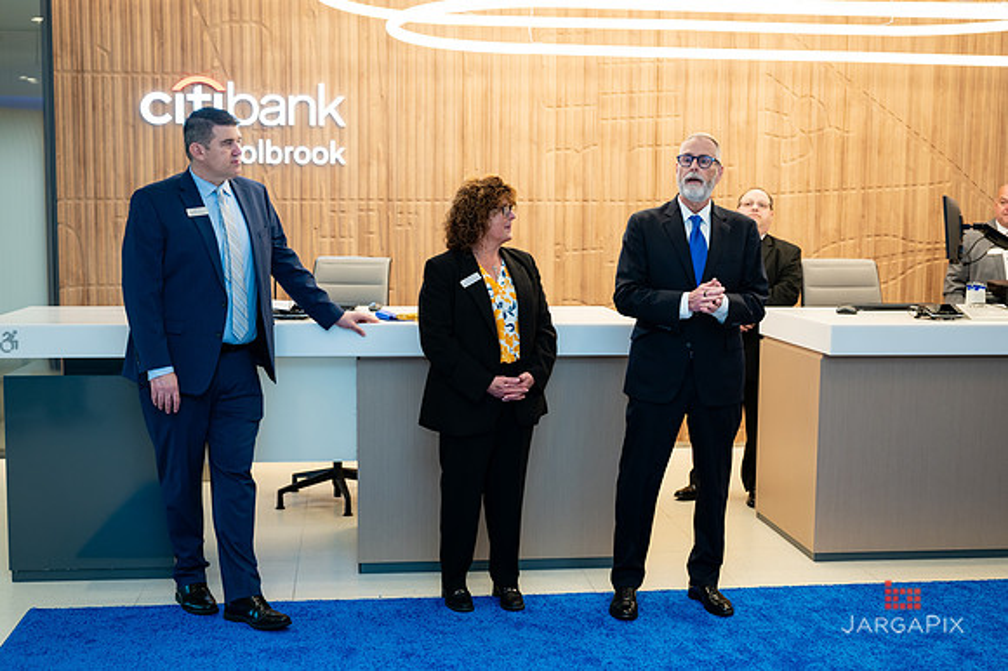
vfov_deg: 31.6
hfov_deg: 46.0
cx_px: 493
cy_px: 328
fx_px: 1187
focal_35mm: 42
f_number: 3.5
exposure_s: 1/200
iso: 640
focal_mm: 41
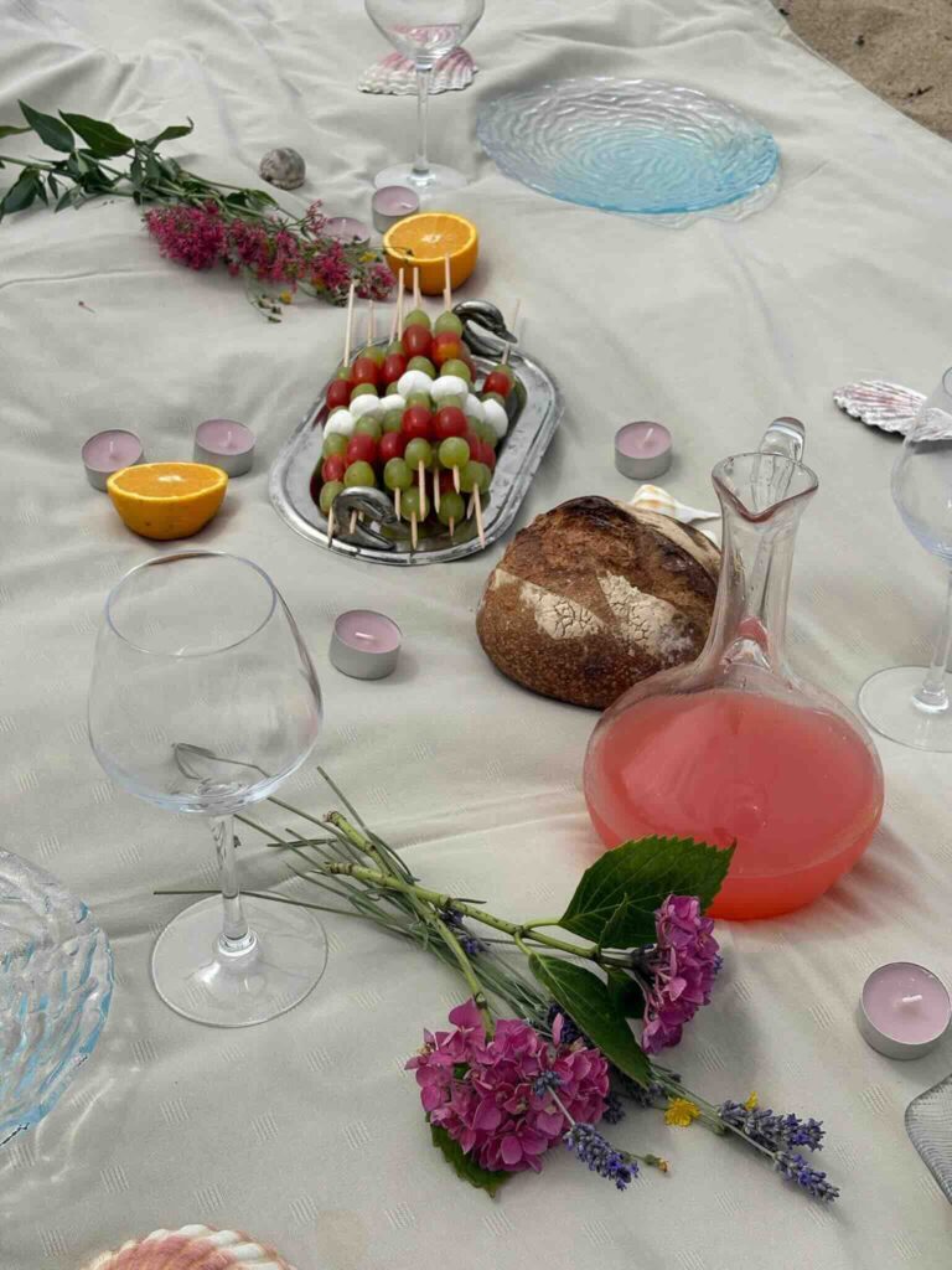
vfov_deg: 36.8
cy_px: 635
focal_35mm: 52
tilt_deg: -38.5
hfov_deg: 28.0
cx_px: 476
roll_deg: +3.1
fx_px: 1907
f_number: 1.6
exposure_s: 1/6369
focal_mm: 5.96
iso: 25
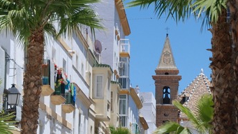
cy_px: 114
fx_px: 1045
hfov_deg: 12.9
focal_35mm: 166
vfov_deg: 7.3
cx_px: 49
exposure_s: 1/250
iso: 100
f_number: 8
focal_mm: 35
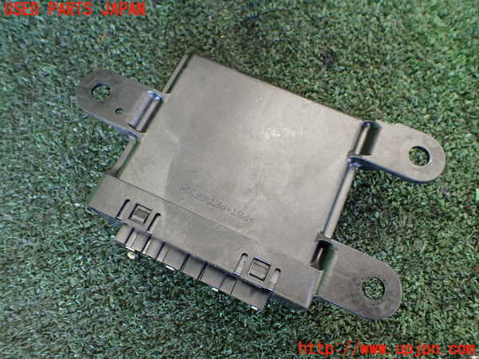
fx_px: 415
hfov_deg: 60.0
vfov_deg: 46.8
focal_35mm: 30
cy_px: 180
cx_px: 240
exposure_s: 1/125
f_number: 2.3
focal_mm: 5.4
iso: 250
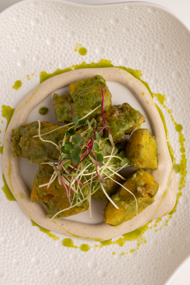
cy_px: 142
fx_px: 594
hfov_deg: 18.2
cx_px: 95
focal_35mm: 75
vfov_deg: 27.0
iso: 100
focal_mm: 50
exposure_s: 1/100
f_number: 14
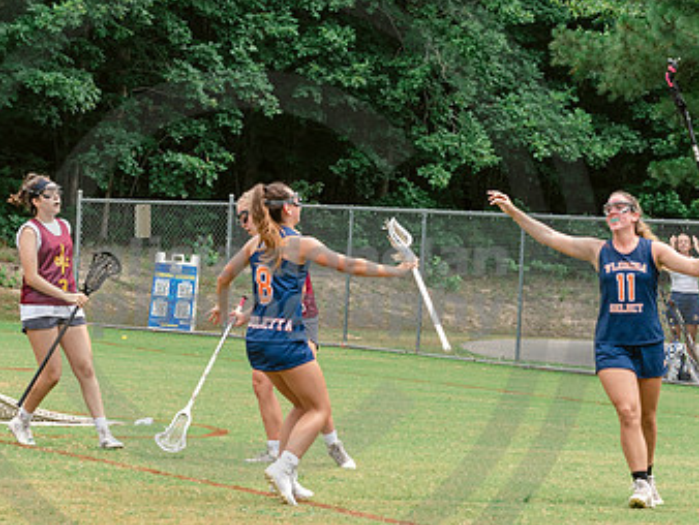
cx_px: 509
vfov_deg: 5.9
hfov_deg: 7.8
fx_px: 5112
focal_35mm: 253
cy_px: 386
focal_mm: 95
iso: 250
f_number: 5.6
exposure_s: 1/500
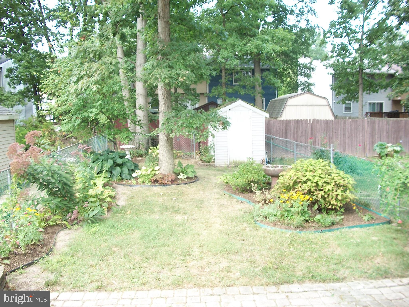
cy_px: 154
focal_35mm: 32
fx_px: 378
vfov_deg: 44.2
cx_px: 204
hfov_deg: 56.8
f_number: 2.9
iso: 80
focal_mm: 5.7
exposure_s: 1/60
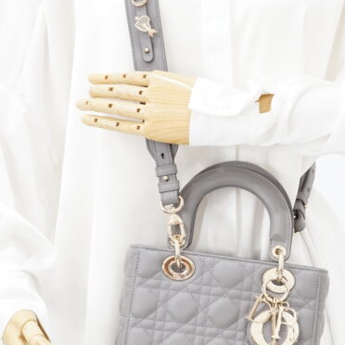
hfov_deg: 14.9
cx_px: 205
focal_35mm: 117
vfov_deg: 14.9
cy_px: 247
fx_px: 1319
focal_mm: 50
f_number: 10
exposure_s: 1/1.25
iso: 640
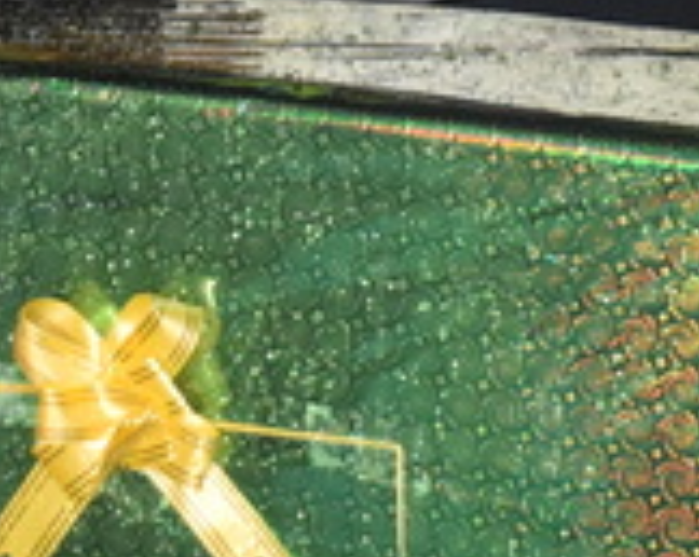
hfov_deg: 6.5
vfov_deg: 5.1
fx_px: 6154
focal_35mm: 298
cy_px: -535
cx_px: 39
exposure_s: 1/60
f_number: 4.8
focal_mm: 38
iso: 2500
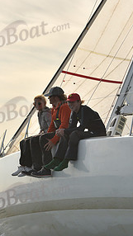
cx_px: 113
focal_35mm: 149
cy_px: 145
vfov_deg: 14.4
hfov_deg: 8.1
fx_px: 934
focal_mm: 70
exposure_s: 1/640
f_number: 5
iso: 250
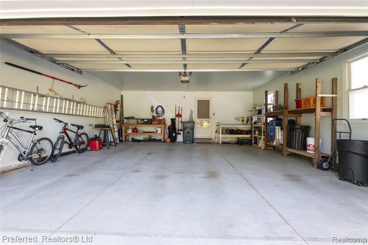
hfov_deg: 96.8
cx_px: 184
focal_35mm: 16
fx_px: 163
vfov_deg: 73.7
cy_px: 122
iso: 2000
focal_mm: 16
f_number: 7.1
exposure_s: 1/160
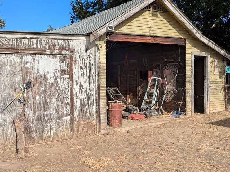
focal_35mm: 37
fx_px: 246
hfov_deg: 49.9
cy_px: 79
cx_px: 95
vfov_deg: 38.6
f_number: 1.7
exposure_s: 1/2179
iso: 45
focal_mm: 4.53
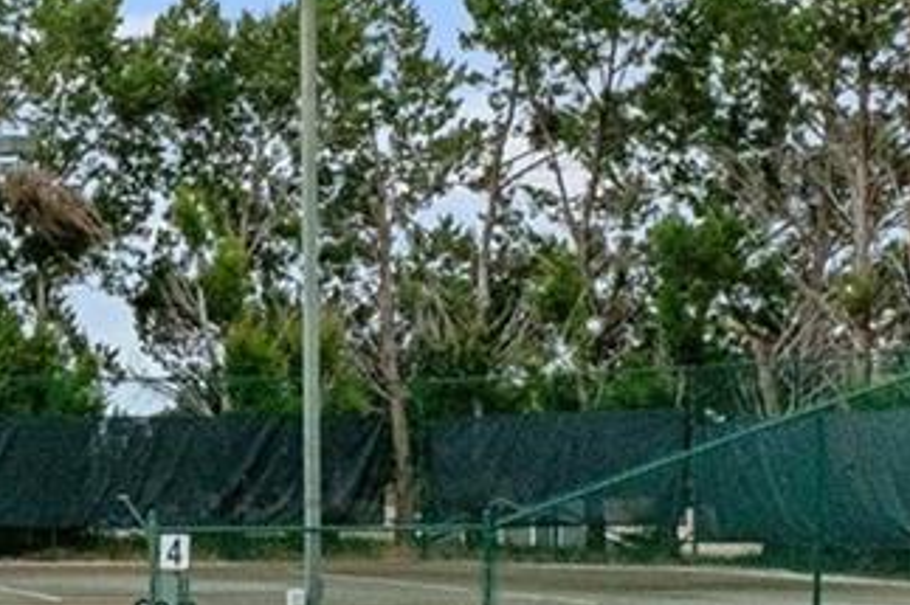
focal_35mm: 96
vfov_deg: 14.1
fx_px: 2437
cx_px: -389
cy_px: 425
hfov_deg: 19.0
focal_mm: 13
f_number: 8
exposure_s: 1/2500
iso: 640
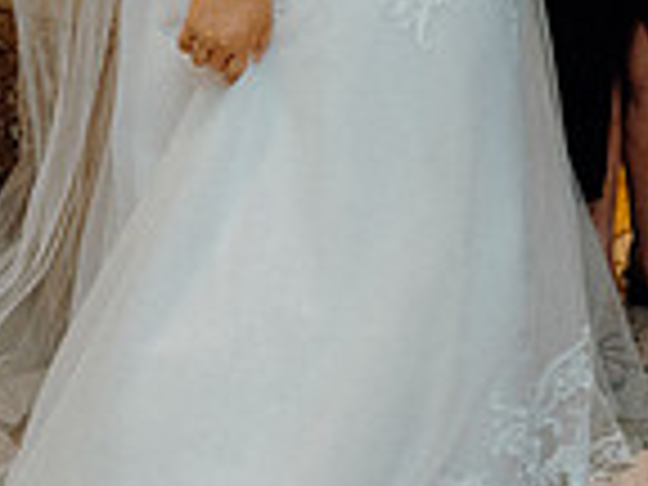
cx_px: 1102
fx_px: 1741
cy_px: -227
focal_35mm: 93
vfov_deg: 14.8
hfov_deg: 17.7
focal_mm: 24
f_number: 3.5
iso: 2500
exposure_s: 1/160
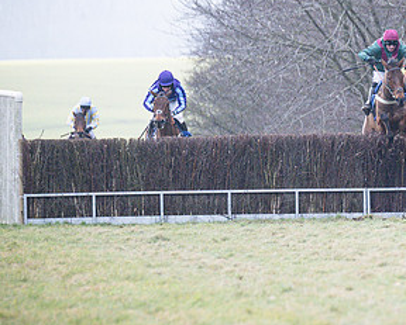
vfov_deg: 1.7
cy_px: 265
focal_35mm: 918
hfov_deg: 2.1
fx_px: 11042
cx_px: 607
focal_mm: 200
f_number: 2.8
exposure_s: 1/1600
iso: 400
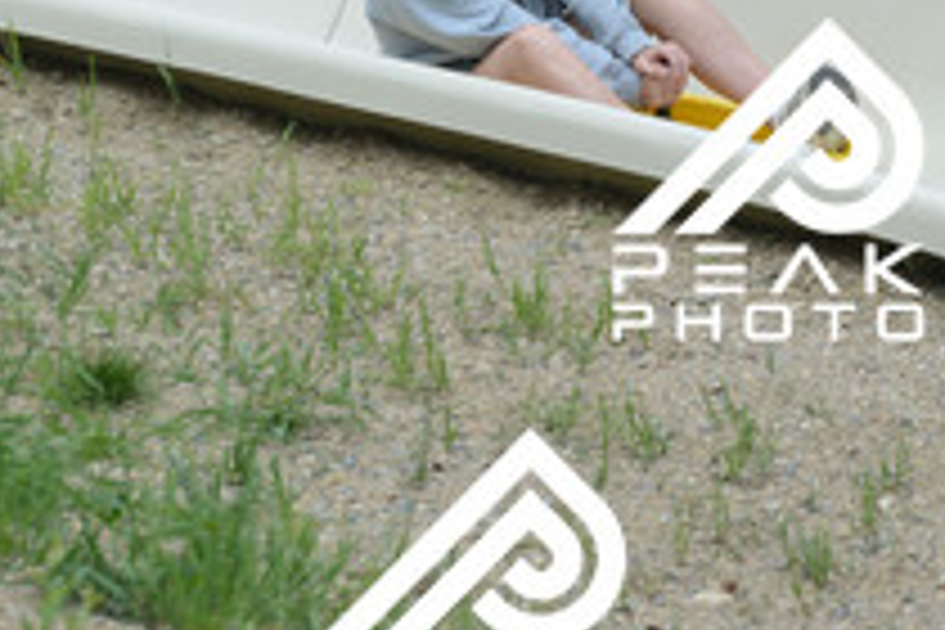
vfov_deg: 3.7
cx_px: 788
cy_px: 151
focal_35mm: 371
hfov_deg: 5.5
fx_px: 9738
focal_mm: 195
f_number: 6.3
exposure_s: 1/1250
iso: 720
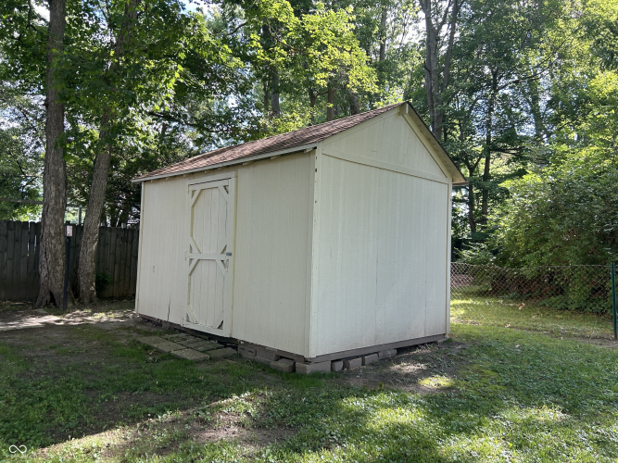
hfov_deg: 67.3
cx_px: 309
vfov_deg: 53.0
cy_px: 232
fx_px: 464
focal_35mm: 26
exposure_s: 1/260
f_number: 1.5
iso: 40
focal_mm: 5.7
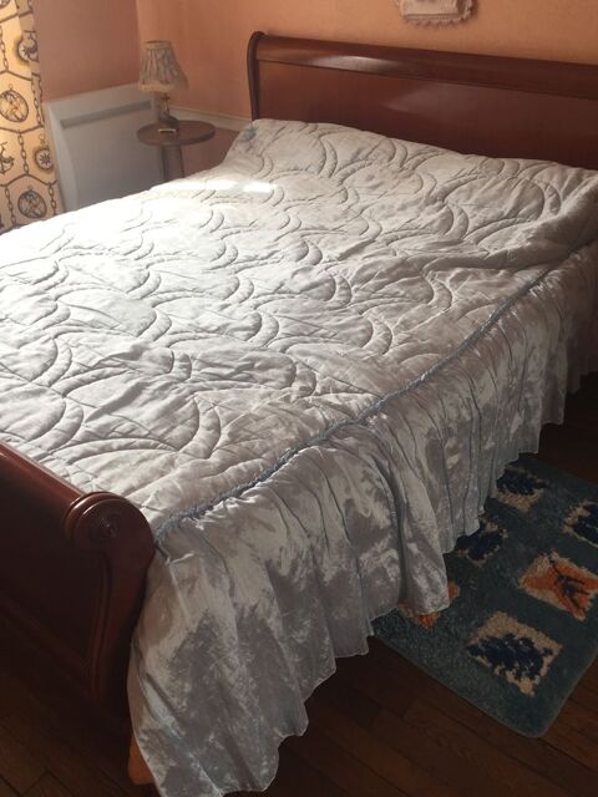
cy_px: 398
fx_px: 668
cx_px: 299
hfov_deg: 48.2
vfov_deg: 61.7
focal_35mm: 29
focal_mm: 4.15
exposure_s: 1/50
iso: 32
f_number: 2.2
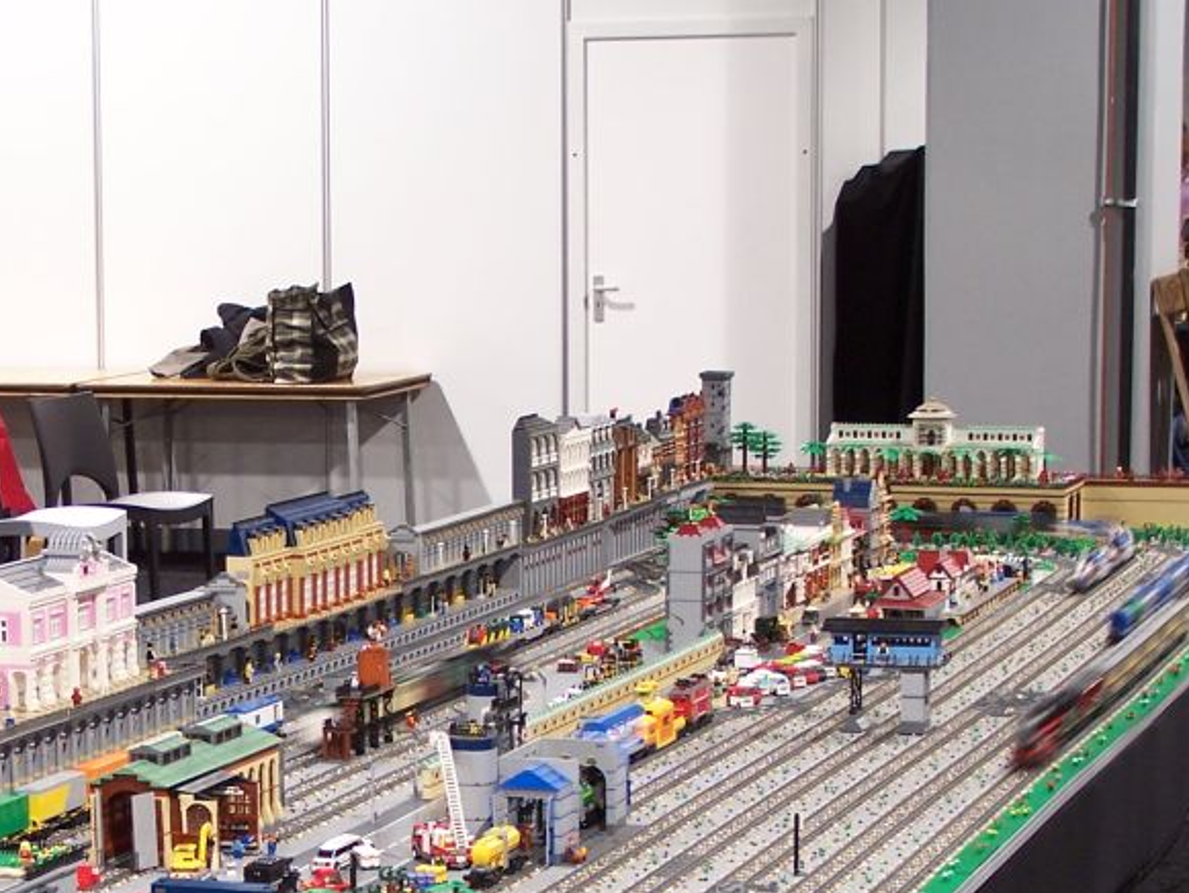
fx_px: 3573
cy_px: 750
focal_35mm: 104
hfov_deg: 18.8
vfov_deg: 14.1
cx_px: 342
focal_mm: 9.8
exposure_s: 1/4
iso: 80
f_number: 3.1
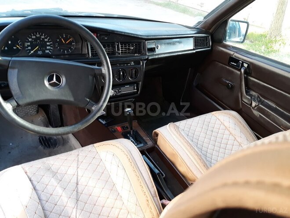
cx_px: 145
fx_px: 226
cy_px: 109
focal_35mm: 27
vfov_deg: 51.4
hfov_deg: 65.3
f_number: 1.7
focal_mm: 3.71
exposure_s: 1/50
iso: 64
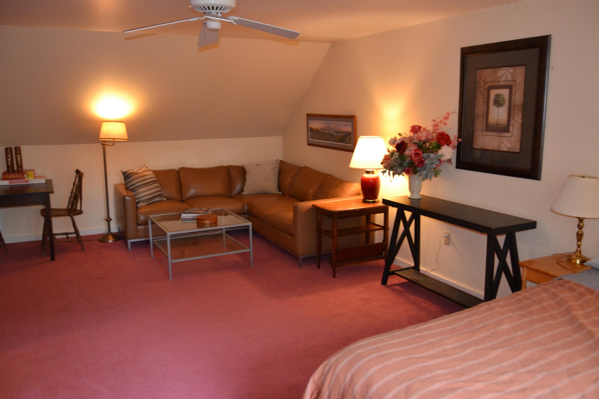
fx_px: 499
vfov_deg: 43.6
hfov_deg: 61.9
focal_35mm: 30
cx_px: 300
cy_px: 200
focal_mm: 20
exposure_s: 1/60
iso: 1600
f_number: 3.5
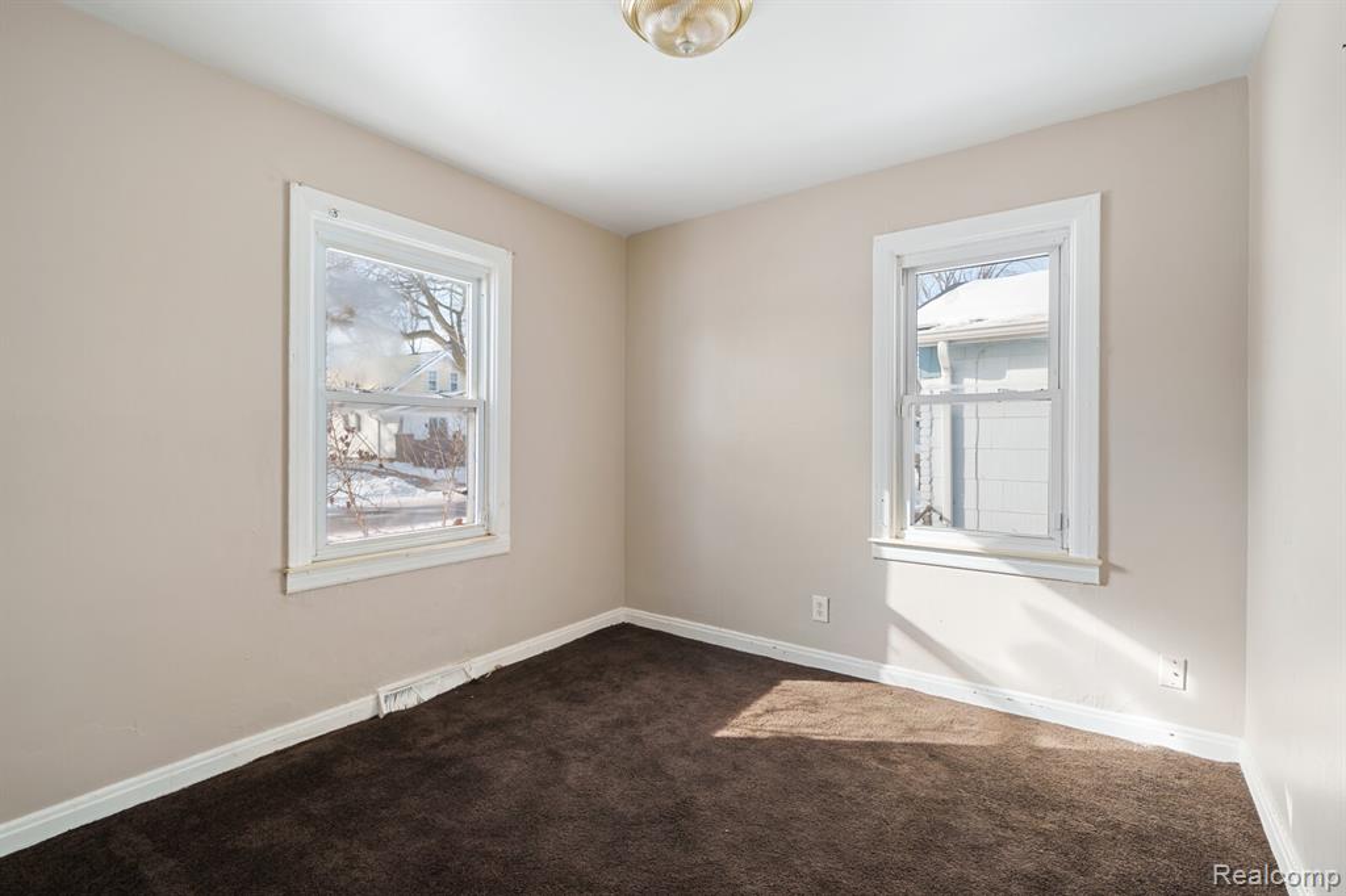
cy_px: 448
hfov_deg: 100.4
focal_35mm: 15
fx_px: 561
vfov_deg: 77.3
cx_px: 673
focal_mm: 15
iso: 250
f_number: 7.1
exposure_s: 1/15
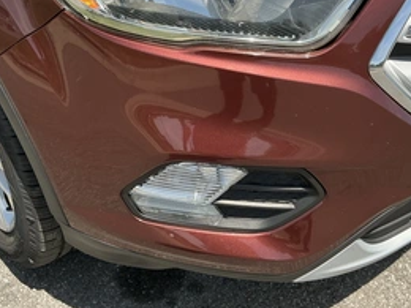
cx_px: 221
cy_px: 96
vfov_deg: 33.2
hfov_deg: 43.8
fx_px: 511
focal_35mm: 43
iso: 25
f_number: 1.8
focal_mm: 3
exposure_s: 1/1055
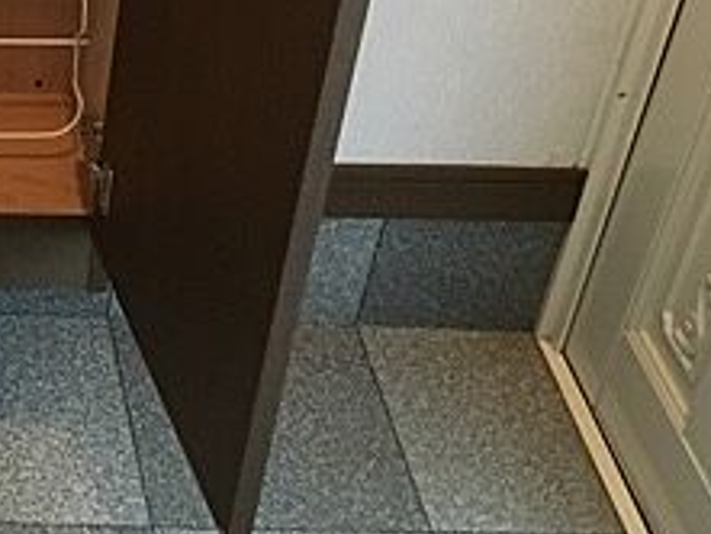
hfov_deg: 20.8
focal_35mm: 84
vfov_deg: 16.6
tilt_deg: -32.8
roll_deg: +1.5
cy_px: -164
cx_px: -254
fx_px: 1726
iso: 250
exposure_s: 1/15
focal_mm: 4.15
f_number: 2.2
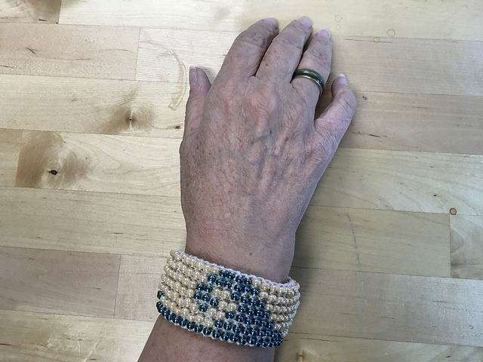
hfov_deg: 61.7
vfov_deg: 48.2
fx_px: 405
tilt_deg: -79.6
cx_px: 242
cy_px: 181
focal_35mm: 29
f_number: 2.2
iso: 40
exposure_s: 1/30
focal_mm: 4.15
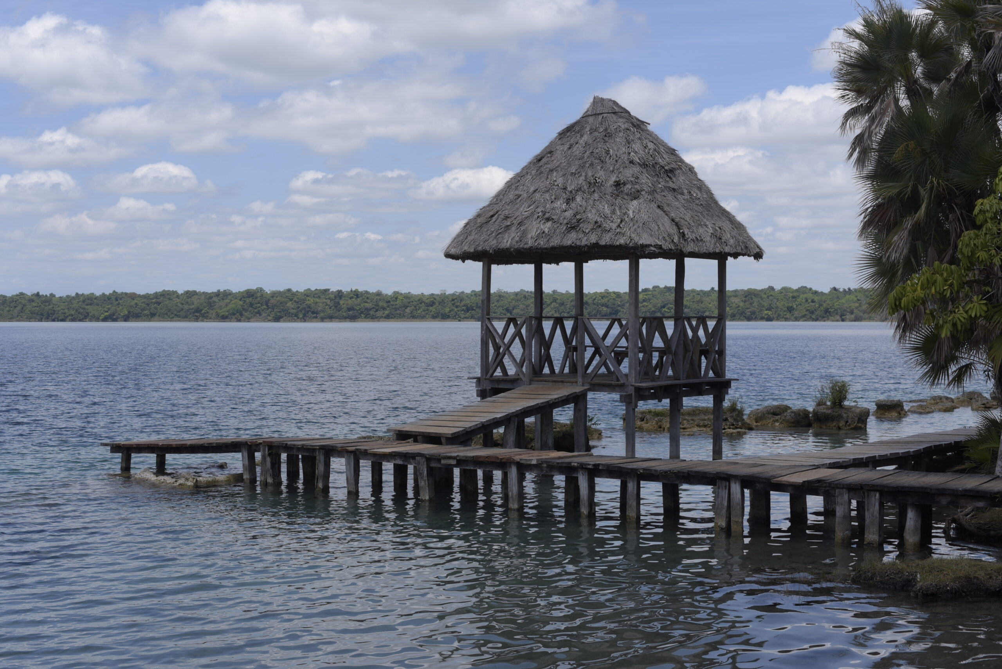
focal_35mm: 50
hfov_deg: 39.6
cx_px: 501
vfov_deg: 27.0
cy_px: 334
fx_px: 1392
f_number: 7.1
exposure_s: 1/500
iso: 125
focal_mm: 50
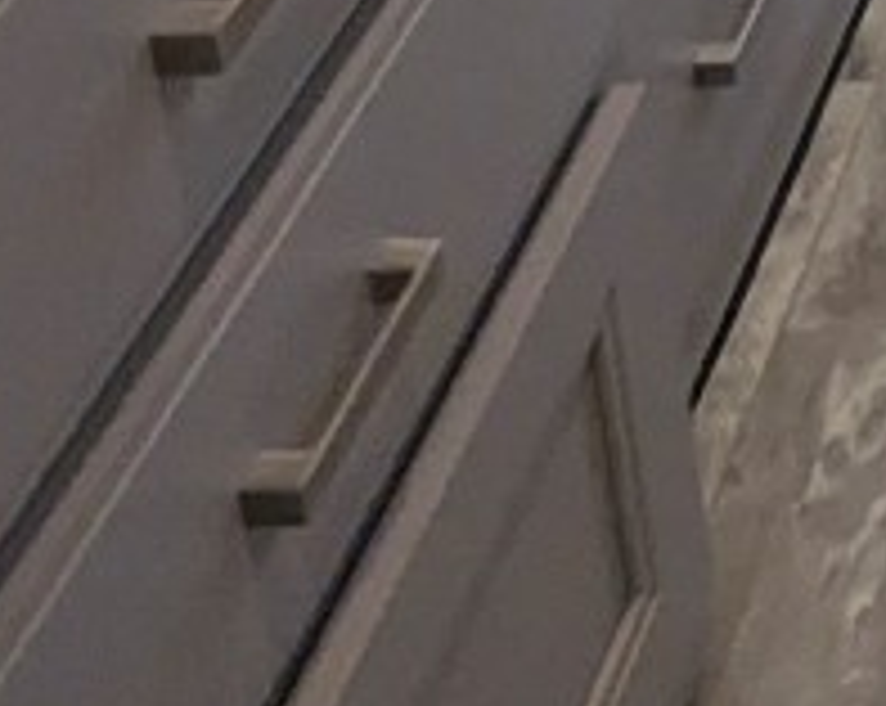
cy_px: -1165
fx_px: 2906
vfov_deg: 10.9
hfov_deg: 14.1
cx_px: 1851
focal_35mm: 111
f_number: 2.2
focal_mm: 2.35
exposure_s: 1/141
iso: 268
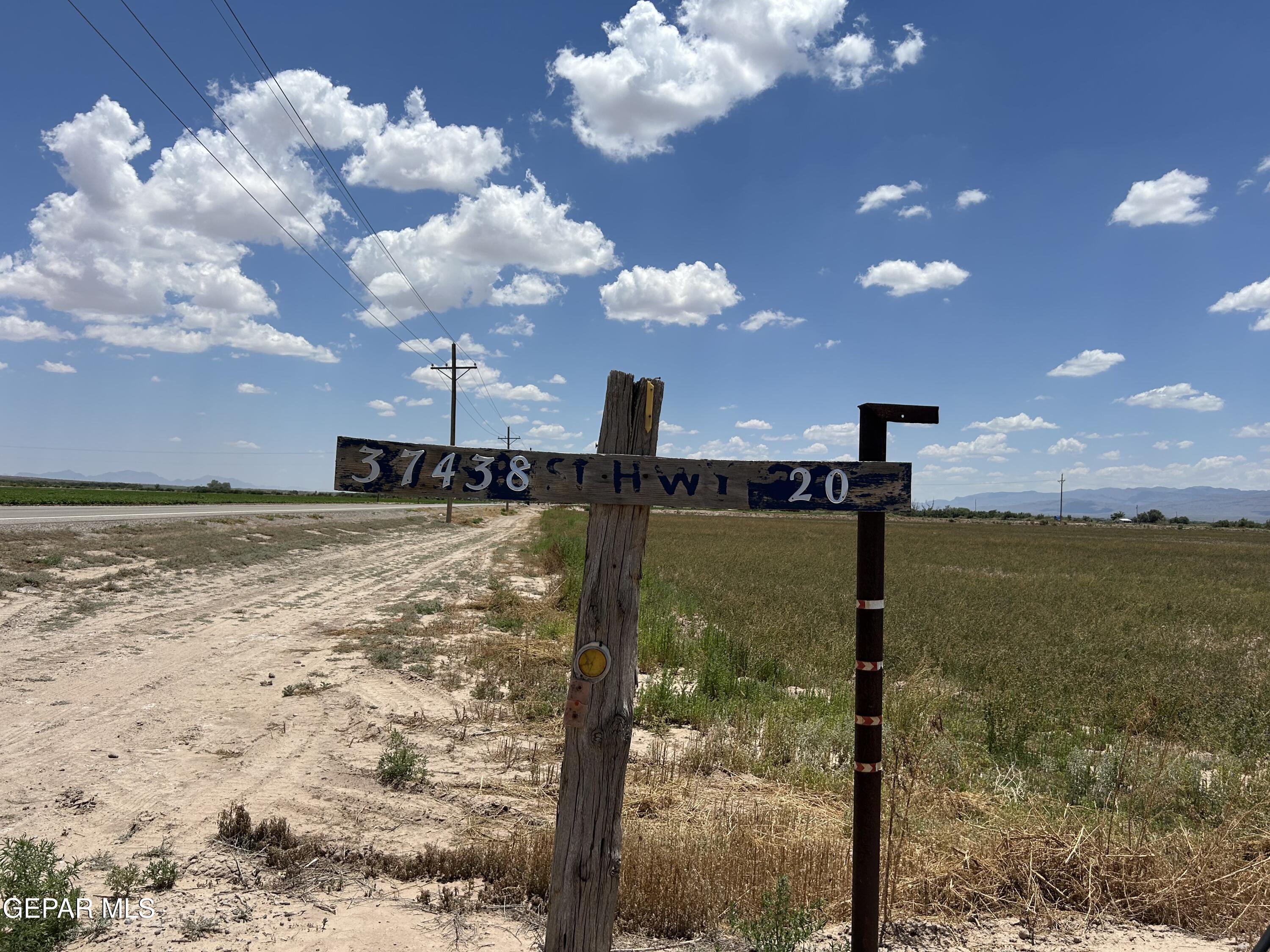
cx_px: 635
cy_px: 476
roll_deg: -1.0
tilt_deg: +0.6
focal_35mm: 26
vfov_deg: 53.1
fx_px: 954
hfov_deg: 67.3
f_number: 1.5
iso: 50
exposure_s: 1/10309
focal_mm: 5.7
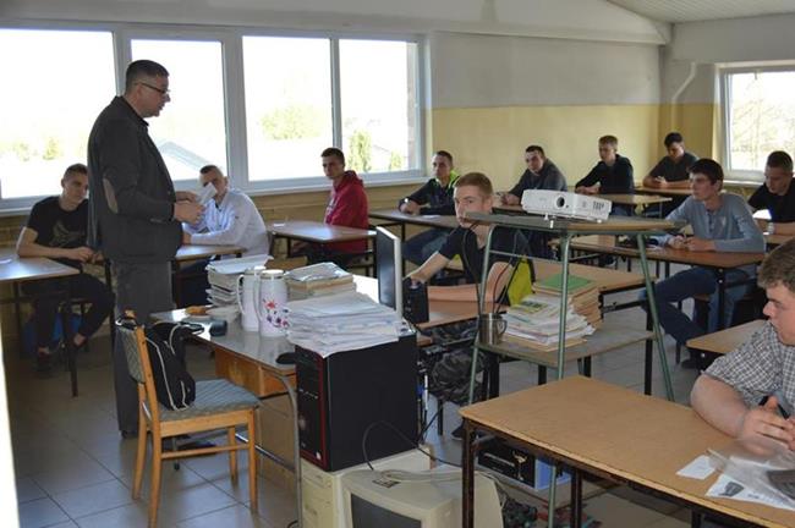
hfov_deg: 49.6
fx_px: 860
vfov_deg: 34.1
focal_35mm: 39
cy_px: 264
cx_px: 398
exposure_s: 1/125
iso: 360
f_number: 4
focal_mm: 26
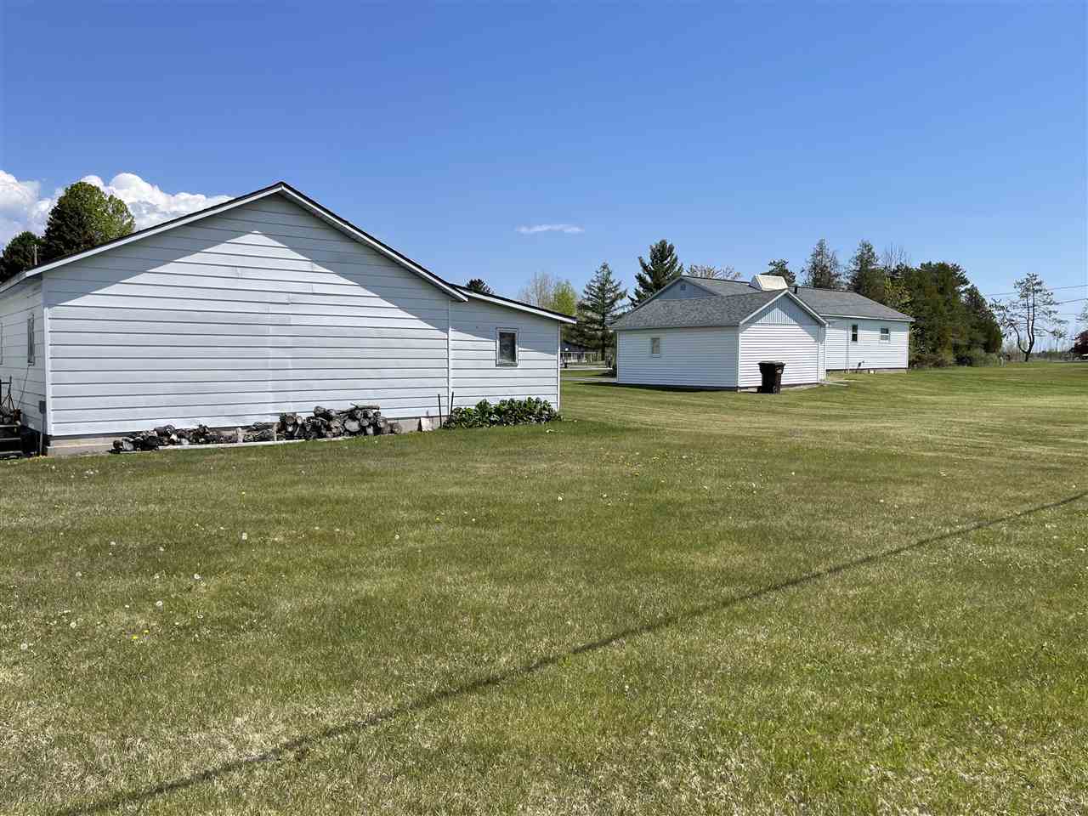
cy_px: 408
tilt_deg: -4.2
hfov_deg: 67.3
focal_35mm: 26
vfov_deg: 53.1
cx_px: 544
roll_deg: +0.2
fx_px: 817
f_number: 1.6
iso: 32
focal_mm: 5.1
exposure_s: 1/5128
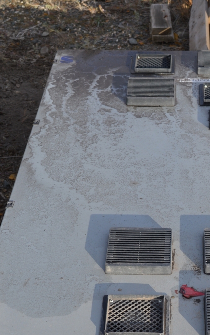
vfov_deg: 24.0
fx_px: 779
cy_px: 253
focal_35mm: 85
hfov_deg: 15.2
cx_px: 192
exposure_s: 1/200
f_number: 7.1
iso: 100
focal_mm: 25
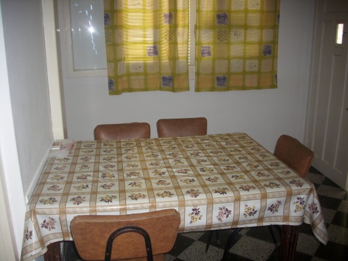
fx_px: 312
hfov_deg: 58.4
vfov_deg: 45.4
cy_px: 130
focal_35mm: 31
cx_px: 174
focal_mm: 6.2
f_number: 2.8
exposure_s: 1/30
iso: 50
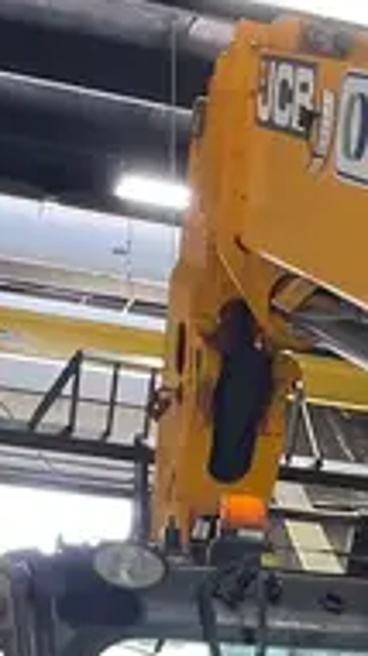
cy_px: 1032
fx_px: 1897
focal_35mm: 109
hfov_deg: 10.3
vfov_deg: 17.4
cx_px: 708
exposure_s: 1/60
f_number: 1.6
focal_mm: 4.2
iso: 200
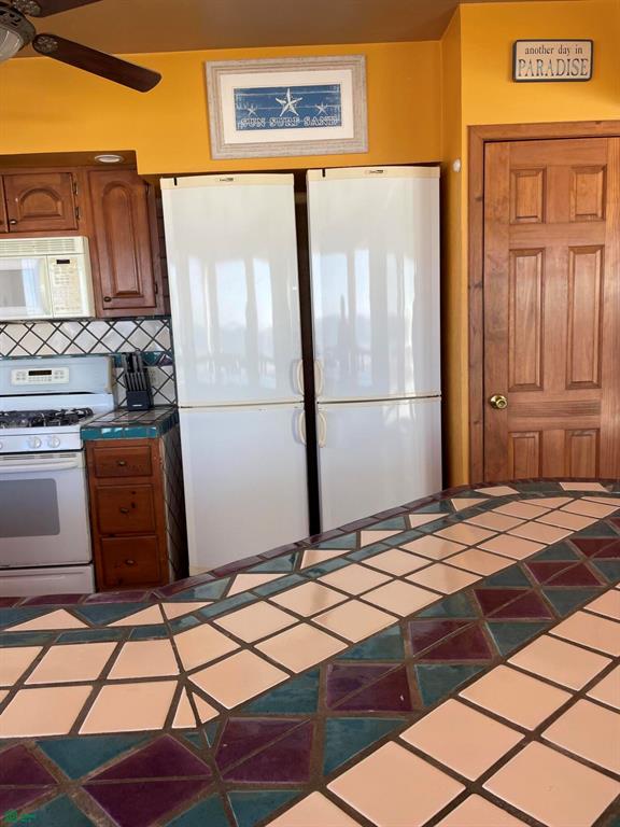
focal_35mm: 26
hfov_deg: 53.1
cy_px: 414
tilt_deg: -6.9
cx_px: 310
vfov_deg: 67.3
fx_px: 621
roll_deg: +2.3
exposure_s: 1/249
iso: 32
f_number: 1.6
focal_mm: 4.2
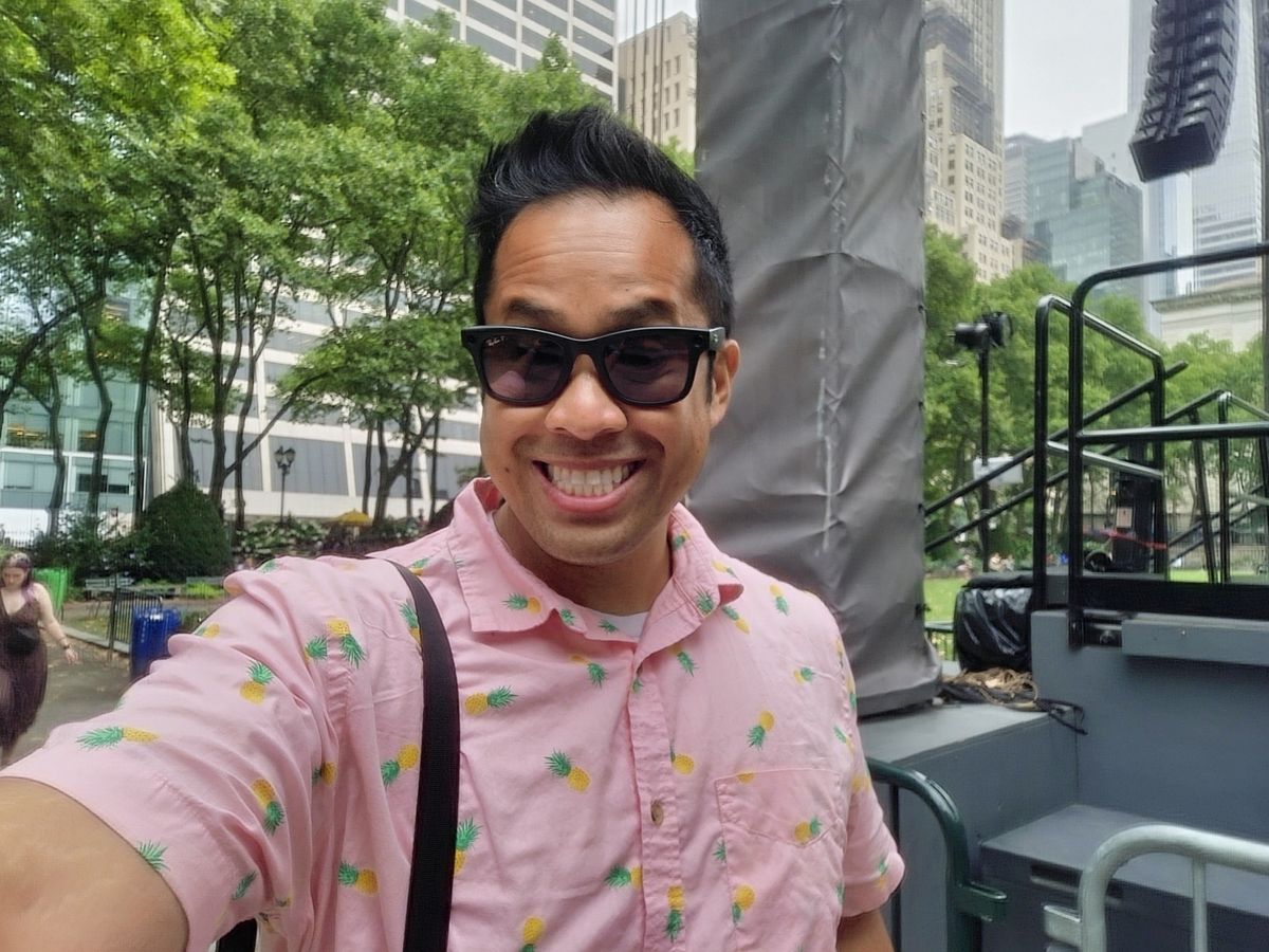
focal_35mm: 25
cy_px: 476
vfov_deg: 54.9
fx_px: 916
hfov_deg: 69.4
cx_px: 634
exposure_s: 1/120
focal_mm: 3.3
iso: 20
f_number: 1.8
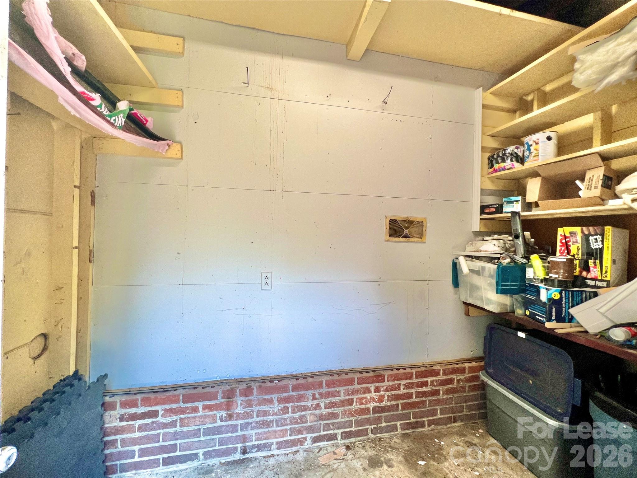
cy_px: 239
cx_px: 318
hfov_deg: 106.2
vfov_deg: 89.9
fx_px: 239
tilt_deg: +0.2
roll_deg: -1.7
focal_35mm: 13
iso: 80
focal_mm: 1.57
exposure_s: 1/120
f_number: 1.8
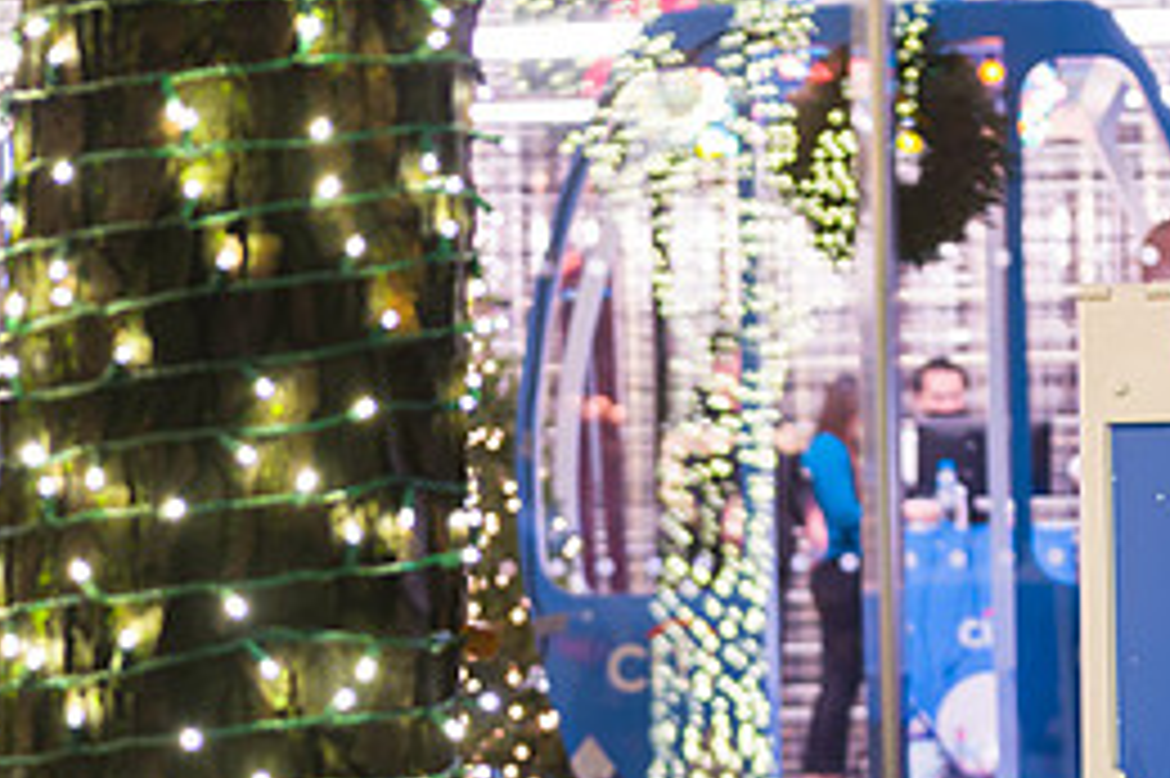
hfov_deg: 13.2
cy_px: 702
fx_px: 5067
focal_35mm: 156
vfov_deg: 8.8
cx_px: 693
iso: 200
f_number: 3.2
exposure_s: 1/15
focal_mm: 70
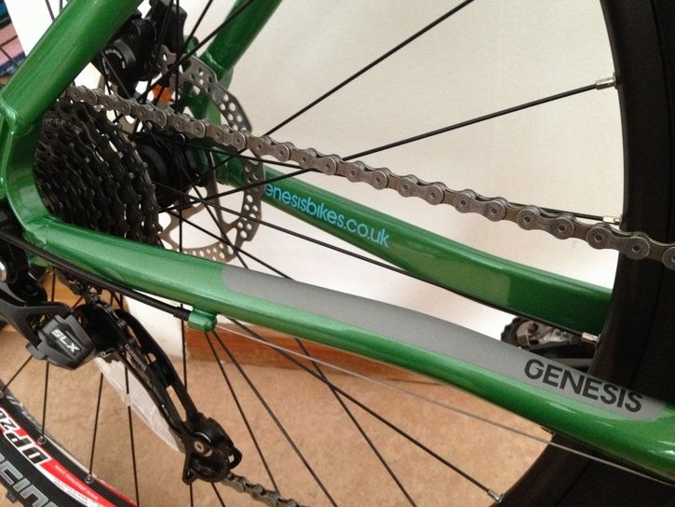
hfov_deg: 52.6
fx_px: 683
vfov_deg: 40.7
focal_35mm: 35
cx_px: 338
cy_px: 254
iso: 400
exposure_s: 1/20
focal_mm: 4.28
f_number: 2.4
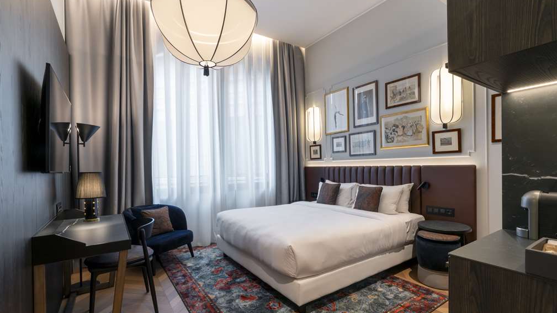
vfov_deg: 63.9
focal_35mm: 17
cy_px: 164
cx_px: 278
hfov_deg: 95.9
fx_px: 251
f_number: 16
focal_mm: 16
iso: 200
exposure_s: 1/1.25
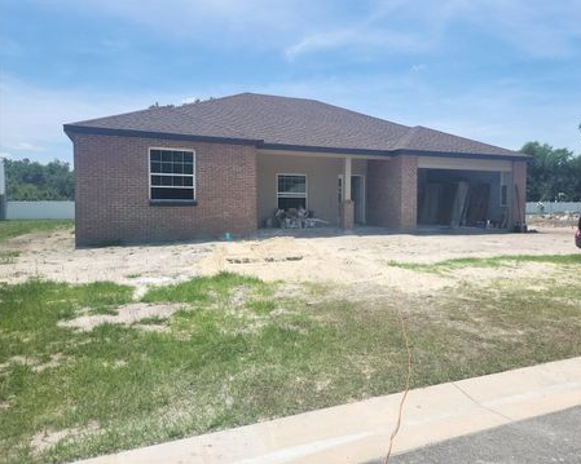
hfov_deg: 68.0
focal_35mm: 25
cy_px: 223
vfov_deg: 56.8
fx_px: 430
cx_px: 318
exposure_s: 1/2043
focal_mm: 5.4
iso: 20
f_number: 1.8
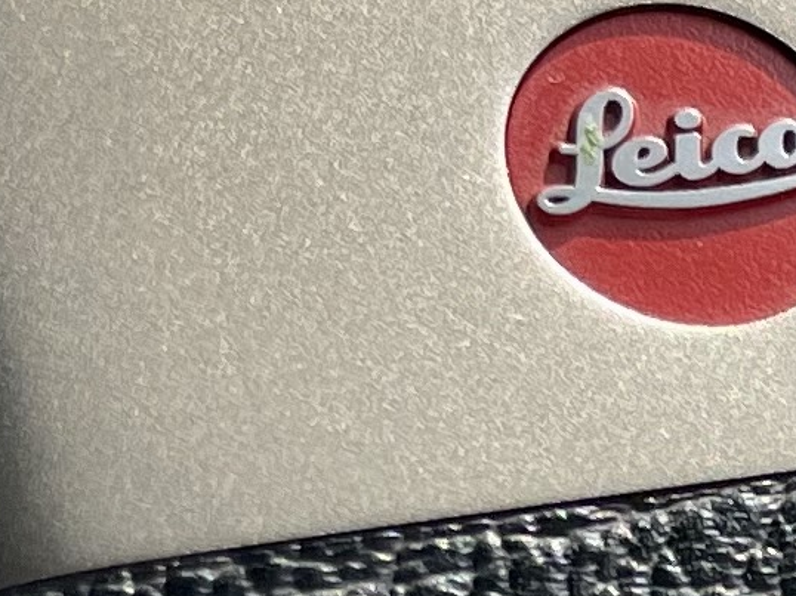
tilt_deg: -21.4
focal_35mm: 195
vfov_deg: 7.3
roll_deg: -0.3
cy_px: 1148
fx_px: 4482
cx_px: 1851
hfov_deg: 9.2
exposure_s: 1/1575
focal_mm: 4.2
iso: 50
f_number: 1.6
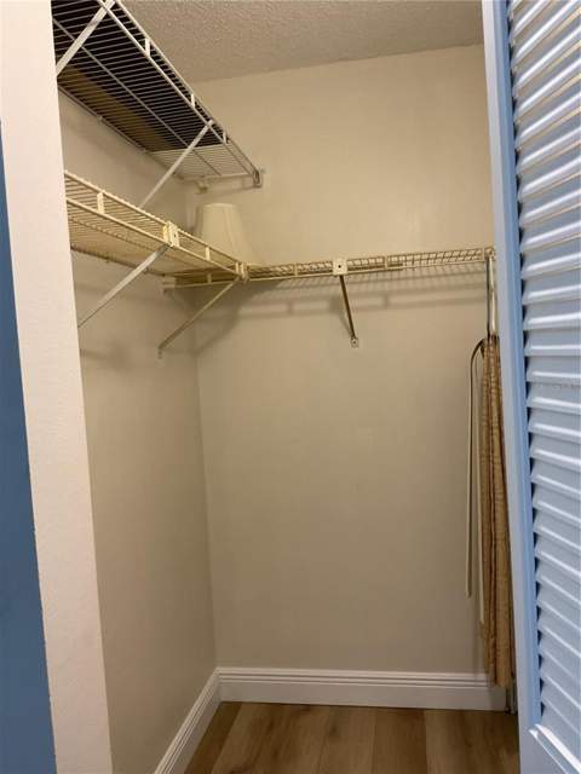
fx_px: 649
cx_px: 290
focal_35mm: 29
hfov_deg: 48.2
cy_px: 387
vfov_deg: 61.7
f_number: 1.8
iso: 100
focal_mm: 3
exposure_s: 1/60
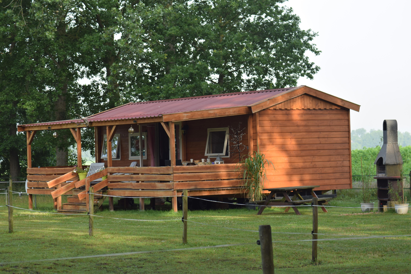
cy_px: 137
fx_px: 1199
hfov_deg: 19.5
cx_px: 206
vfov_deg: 13.0
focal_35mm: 105
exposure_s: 1/125
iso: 100
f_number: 5.6
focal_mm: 70
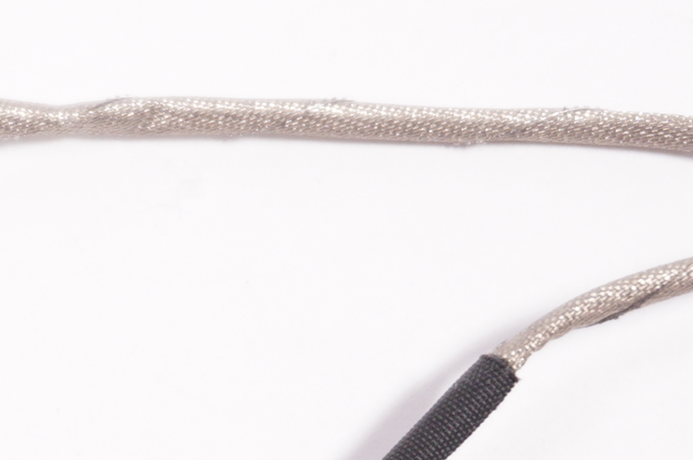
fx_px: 4885
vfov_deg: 5.4
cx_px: -267
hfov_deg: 8.0
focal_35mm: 254
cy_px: 615
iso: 500
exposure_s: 1/80
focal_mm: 42
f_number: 5.6
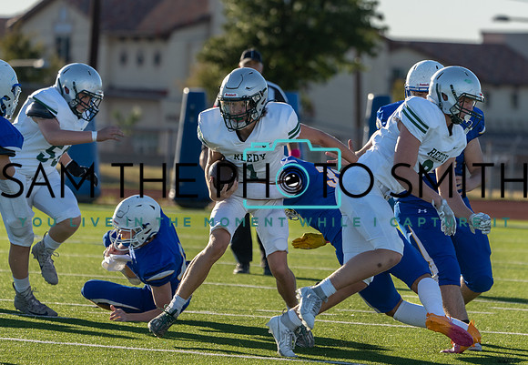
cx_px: 347
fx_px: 5487
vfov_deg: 3.8
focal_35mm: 370
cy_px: 207
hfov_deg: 5.5
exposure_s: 1/1250
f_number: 5.6
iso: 500
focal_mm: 285
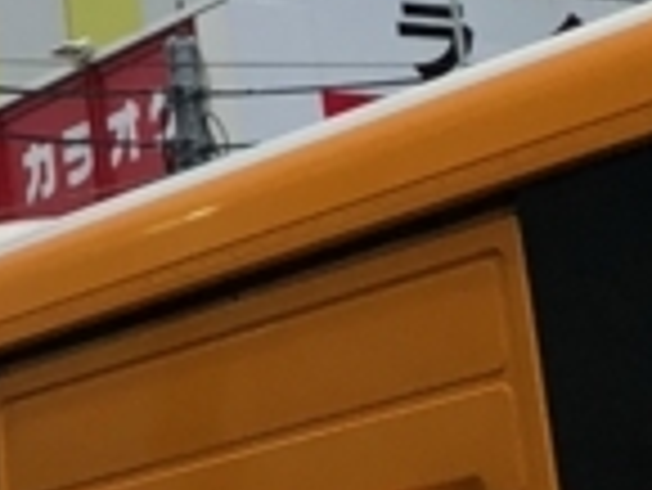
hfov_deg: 9.4
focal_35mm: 198
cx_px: -594
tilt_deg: +35.2
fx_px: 3732
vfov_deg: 6.5
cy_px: -1223
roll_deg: +1.5
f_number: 1.8
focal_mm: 4
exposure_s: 1/3247
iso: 20
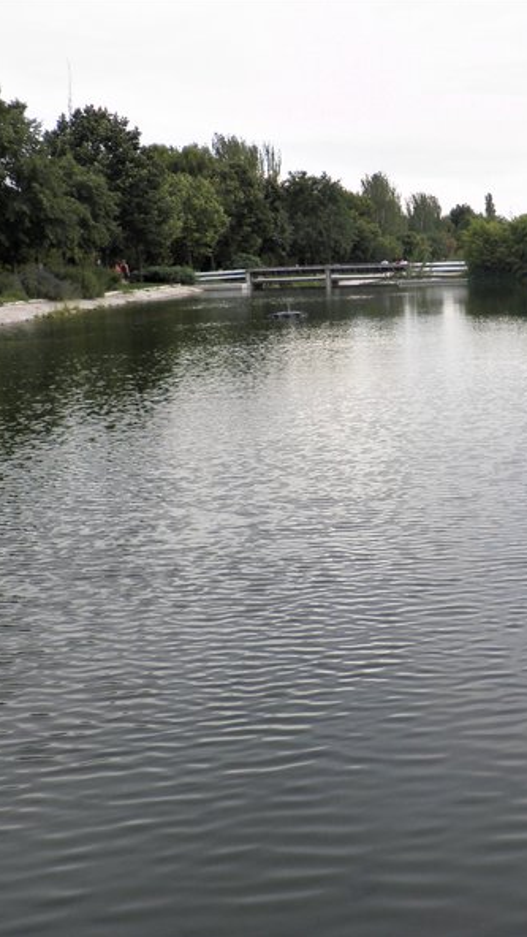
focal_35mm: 53
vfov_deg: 39.2
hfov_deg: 22.2
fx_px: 1317
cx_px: 446
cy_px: 468
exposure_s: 1/100
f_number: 3.5
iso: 64
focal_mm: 6.3
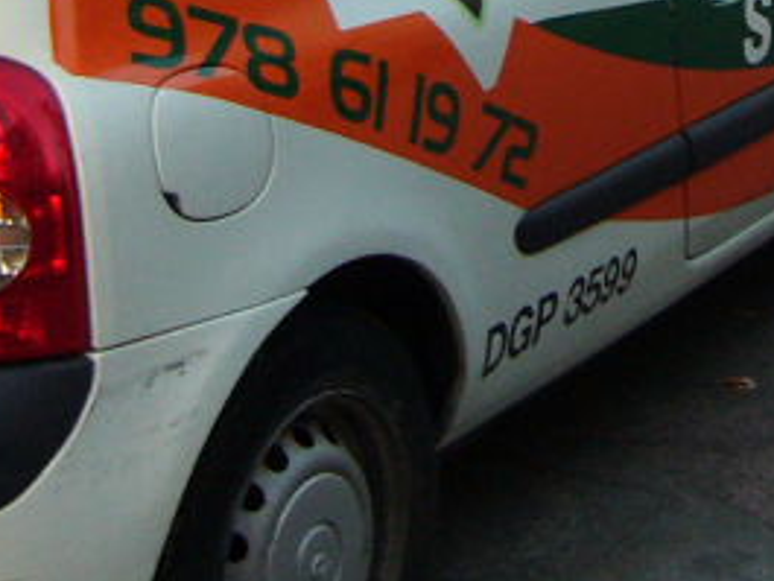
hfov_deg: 16.5
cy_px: -296
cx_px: 534
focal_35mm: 119
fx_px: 2662
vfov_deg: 11.9
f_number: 2.8
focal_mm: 5.8
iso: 100
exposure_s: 1/60
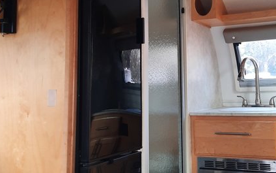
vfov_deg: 25.6
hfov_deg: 39.7
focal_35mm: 50
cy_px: 48
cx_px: 187
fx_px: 376
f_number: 2
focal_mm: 4.6
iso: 160
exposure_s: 1/60
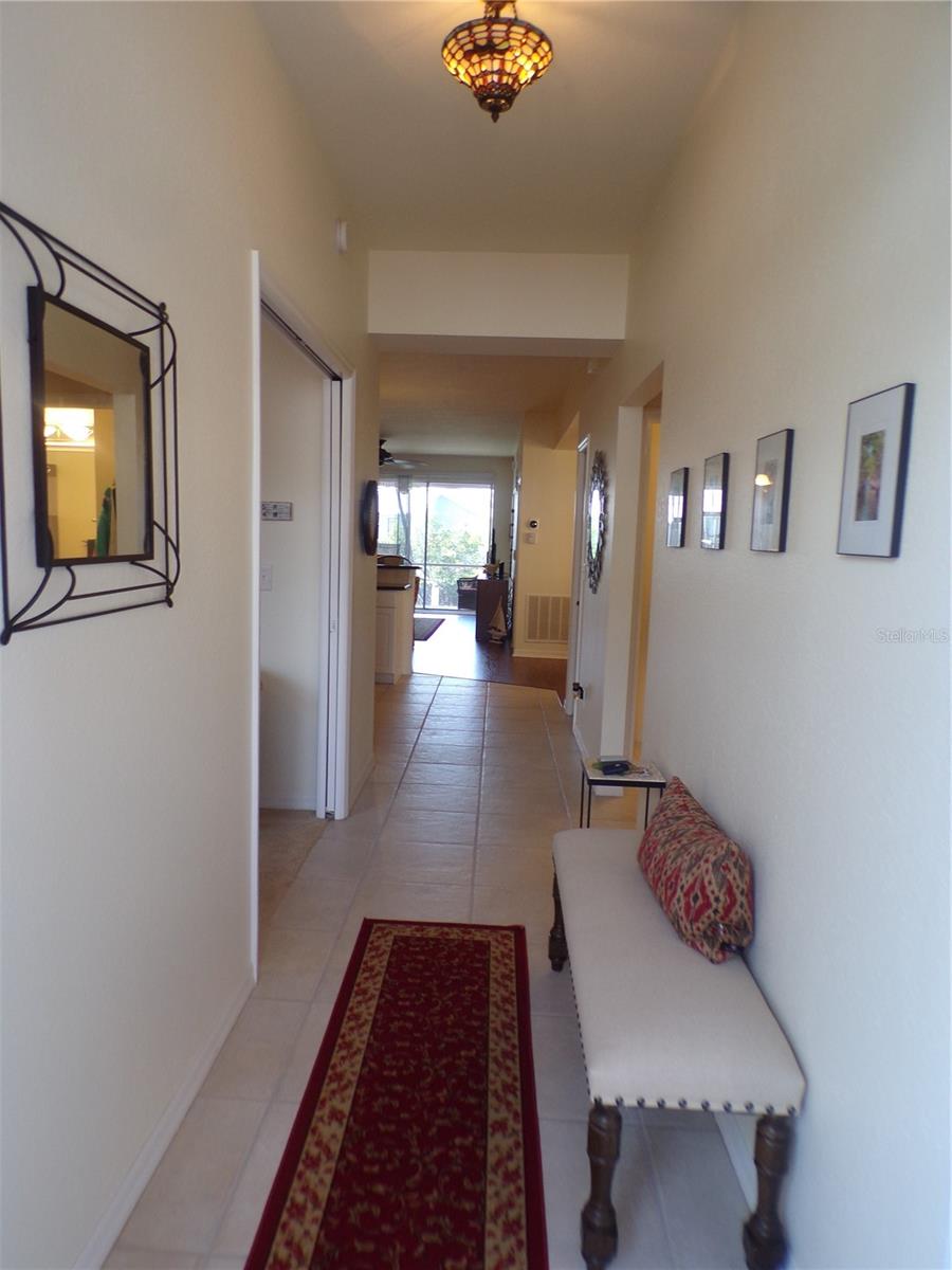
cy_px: 635
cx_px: 476
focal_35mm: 24
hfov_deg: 56.8
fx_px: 880
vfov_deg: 71.6
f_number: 3
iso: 99
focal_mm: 4.3
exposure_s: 1/34
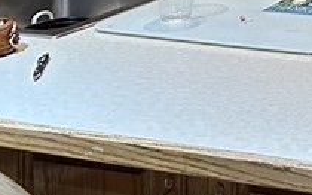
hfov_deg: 14.6
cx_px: 581
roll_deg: -1.1
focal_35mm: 124
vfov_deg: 9.7
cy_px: -223
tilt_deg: -4.1
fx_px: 1054
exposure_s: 1/60
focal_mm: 6.86
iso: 640
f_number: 1.78
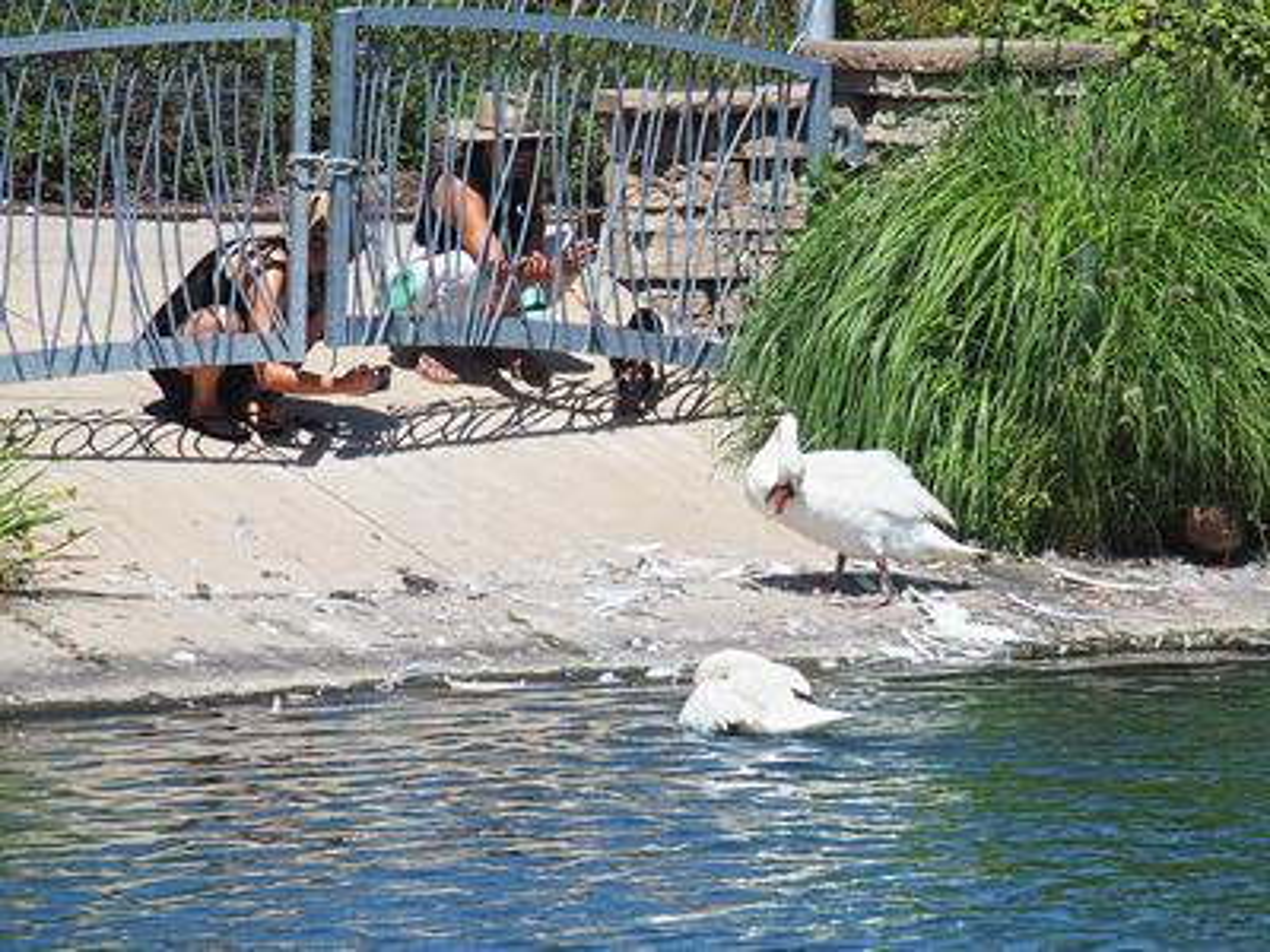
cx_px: 635
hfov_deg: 6.6
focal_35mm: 300
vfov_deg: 5.0
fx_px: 11006
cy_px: 476
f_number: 5.6
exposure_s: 1/640
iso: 100
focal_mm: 64.3
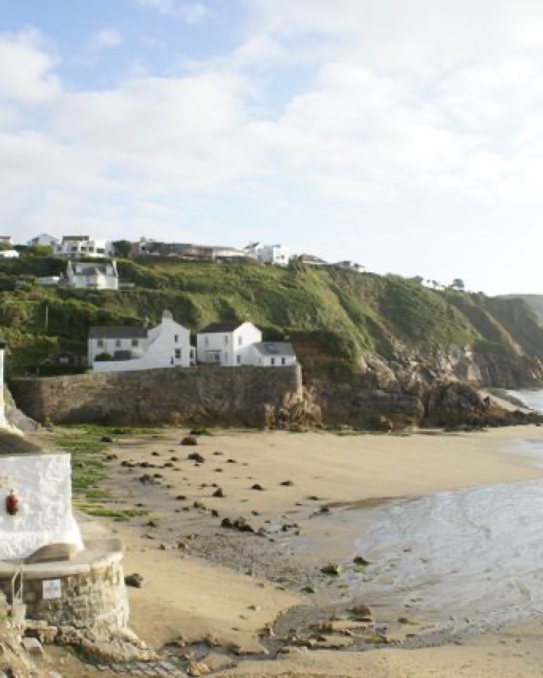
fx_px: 764
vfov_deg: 47.9
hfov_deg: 38.8
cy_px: 339
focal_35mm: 38
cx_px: 188
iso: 100
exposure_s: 1/100
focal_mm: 18
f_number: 10
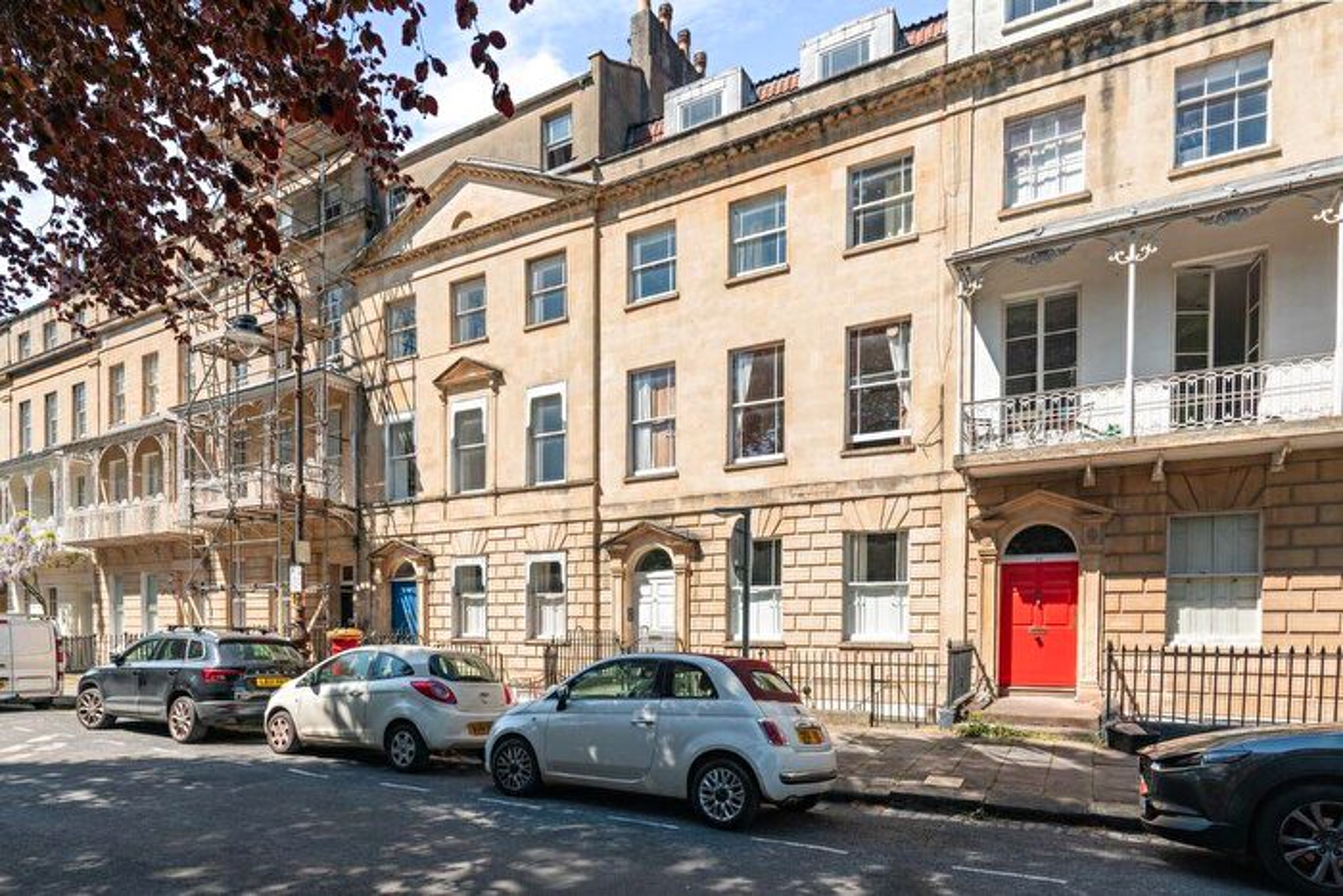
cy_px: 448
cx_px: 672
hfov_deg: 85.4
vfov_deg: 63.2
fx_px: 728
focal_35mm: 20
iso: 100
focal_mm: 19.5
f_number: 6.3
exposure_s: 1/80
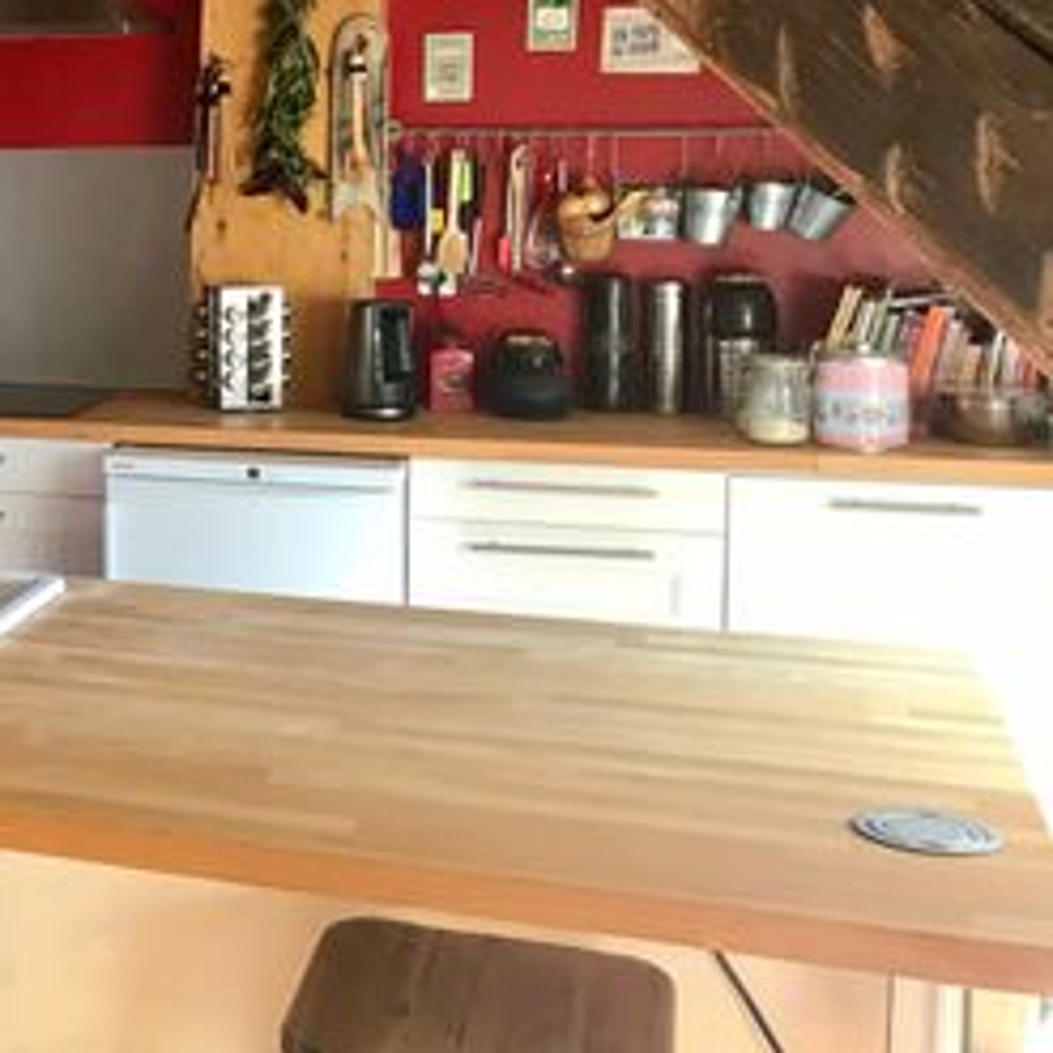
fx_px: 2065
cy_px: 311
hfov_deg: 25.6
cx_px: -222
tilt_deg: -5.0
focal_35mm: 60
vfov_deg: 28.3
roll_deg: -0.6
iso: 32
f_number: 1.8
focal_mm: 3.99
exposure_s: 1/33
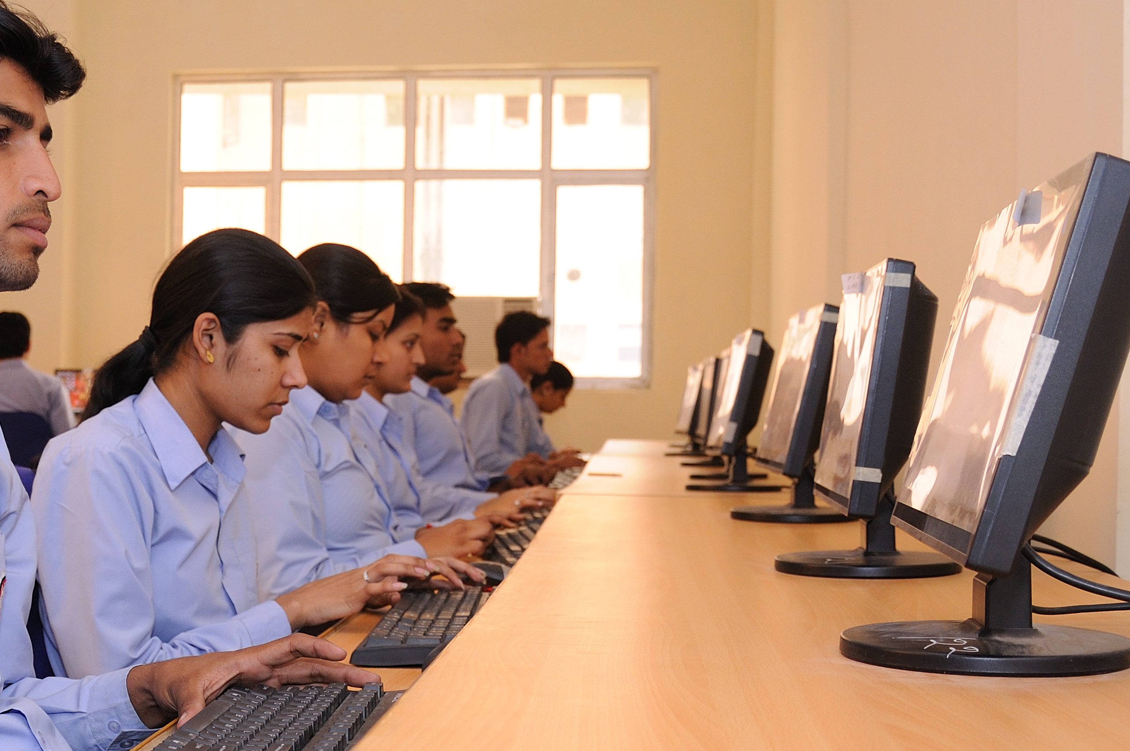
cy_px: 416
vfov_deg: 25.5
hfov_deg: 37.2
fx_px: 1657
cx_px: 366
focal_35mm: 53
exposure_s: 1/60
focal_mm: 21
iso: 400
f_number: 4.5
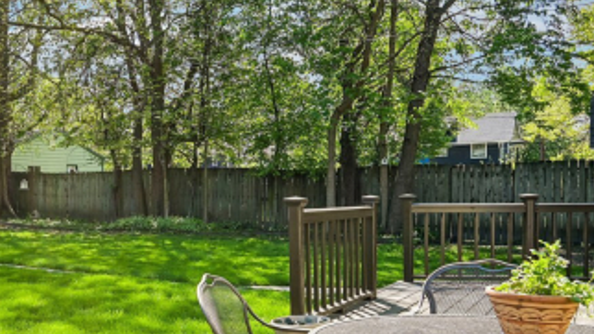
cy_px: 185
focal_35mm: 39
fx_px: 614
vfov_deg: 30.4
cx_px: 55
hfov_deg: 46.4
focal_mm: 16
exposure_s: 1/160
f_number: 8
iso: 100
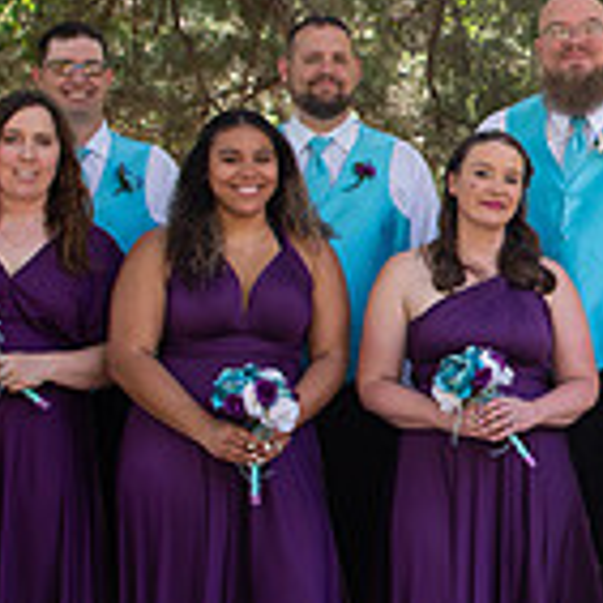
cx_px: 944
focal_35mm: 97
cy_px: 291
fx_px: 1912
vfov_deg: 17.9
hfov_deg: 16.2
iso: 250
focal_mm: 24
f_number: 5
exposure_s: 1/125
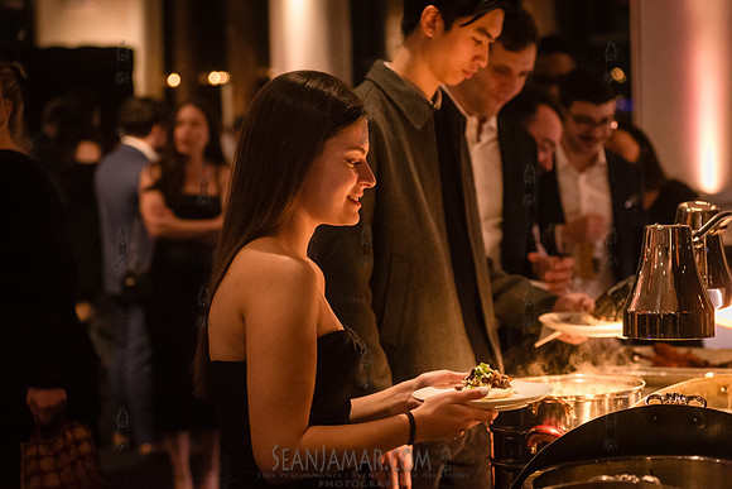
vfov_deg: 17.1
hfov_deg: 25.4
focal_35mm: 80
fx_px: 1627
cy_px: 244
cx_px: 366
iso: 8000
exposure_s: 1/200
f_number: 3.5
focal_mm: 80
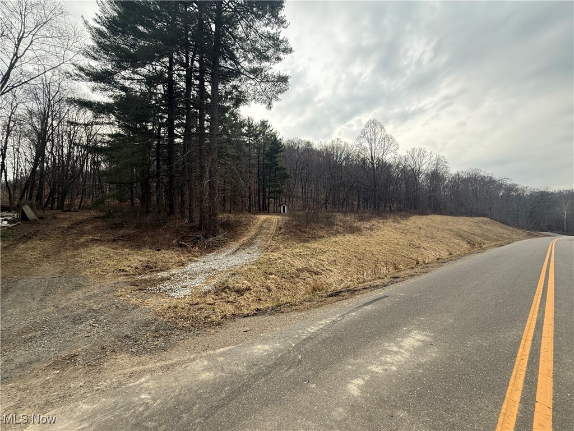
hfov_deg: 102.1
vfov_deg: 85.7
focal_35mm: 14
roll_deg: +0.1
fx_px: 232
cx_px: 287
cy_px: 216
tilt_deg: +4.5
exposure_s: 1/105
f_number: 2.2
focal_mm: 2.22
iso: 64
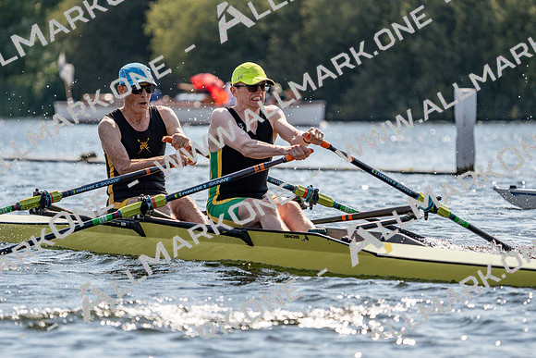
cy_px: 179
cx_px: 268
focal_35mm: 291
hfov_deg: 7.1
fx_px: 4333
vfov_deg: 4.7
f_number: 5.6
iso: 200
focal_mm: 291
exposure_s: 1/1600
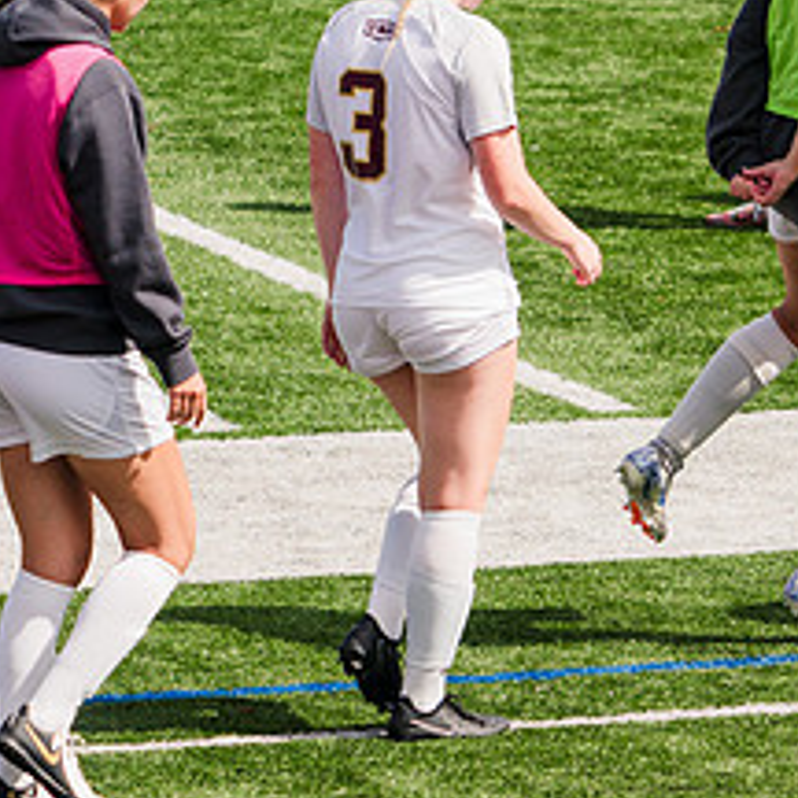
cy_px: 290
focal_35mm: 498
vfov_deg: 3.5
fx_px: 12989
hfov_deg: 3.5
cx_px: 979
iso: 250
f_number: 5.6
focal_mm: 218
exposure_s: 1/1600
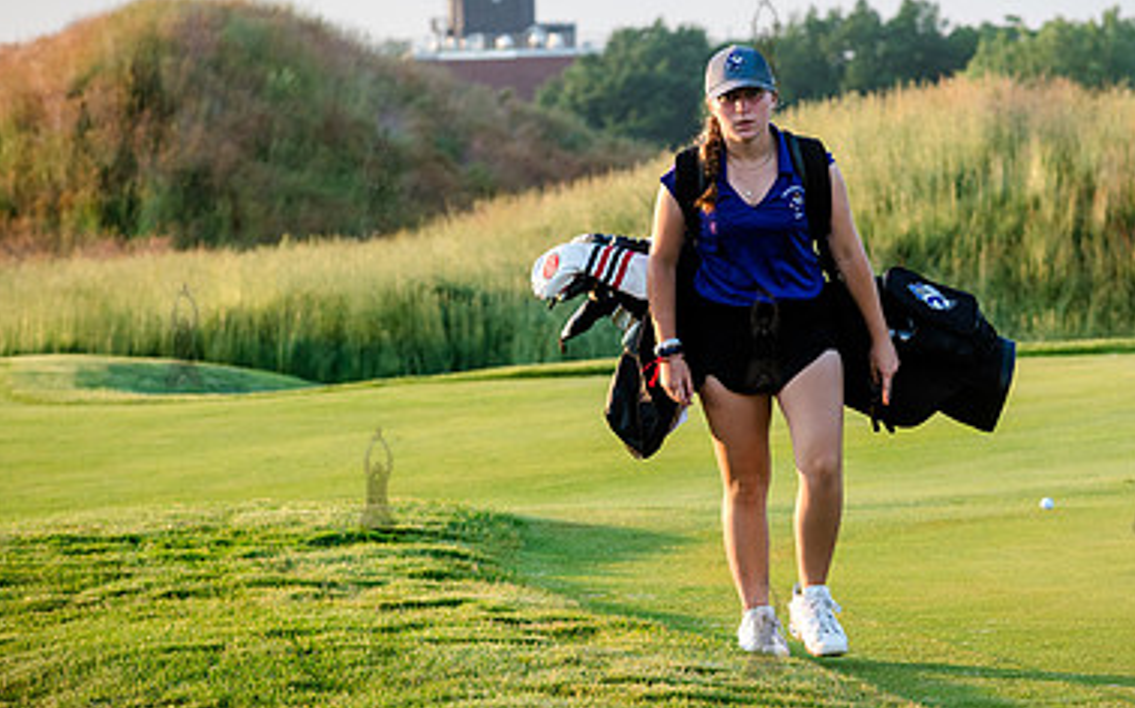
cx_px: 763
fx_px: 7020
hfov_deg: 9.2
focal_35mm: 227
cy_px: 334
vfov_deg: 5.8
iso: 400
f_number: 7.1
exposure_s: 1/160
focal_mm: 145
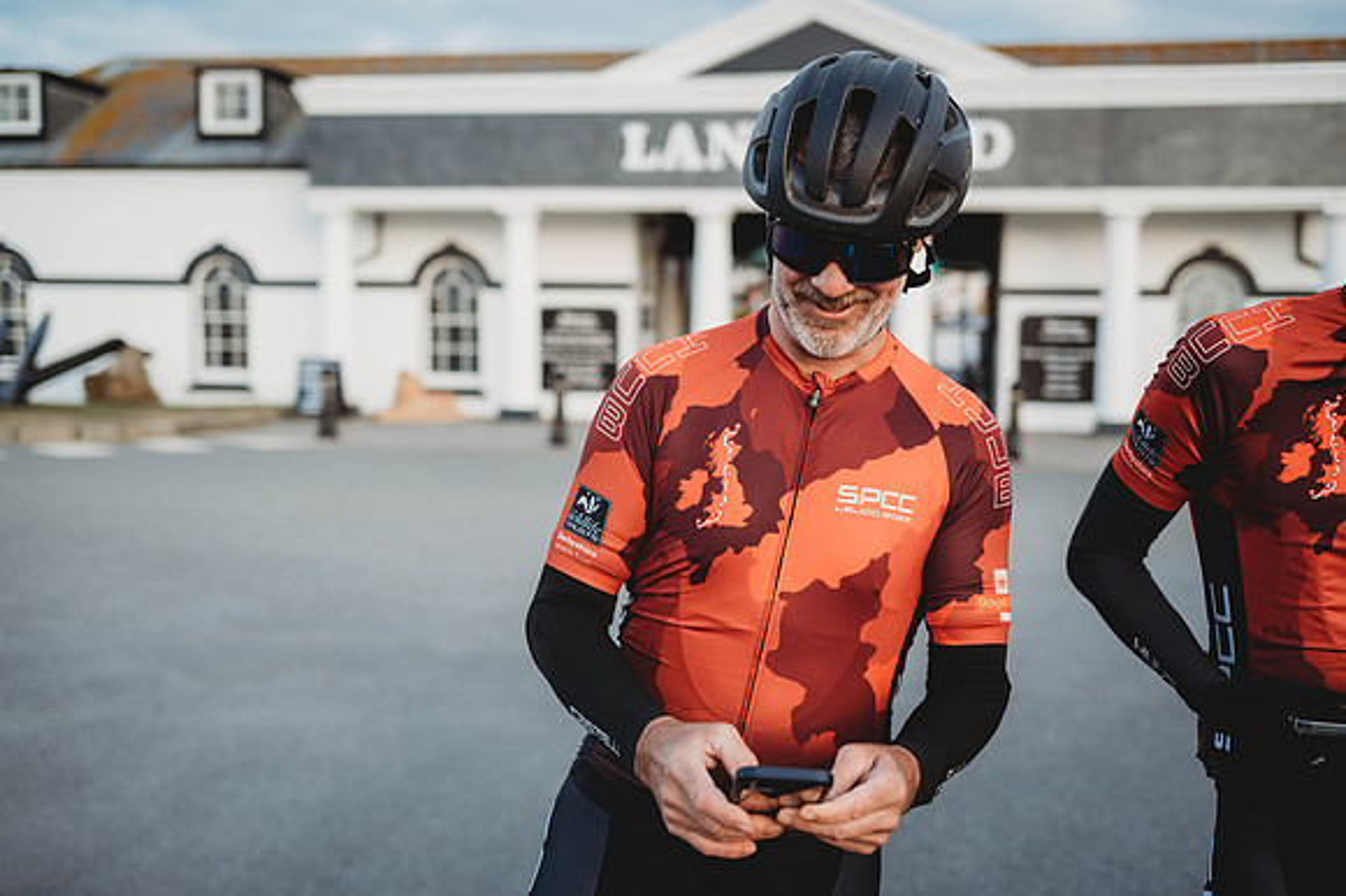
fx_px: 1495
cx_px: 673
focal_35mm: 40
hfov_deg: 48.5
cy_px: 448
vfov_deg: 33.4
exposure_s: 1/400
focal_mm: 40
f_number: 2.5
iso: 100
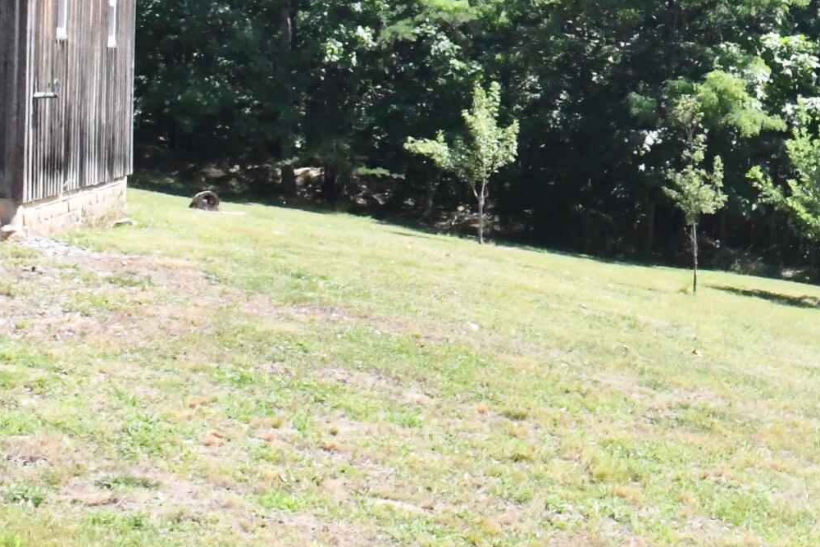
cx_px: 1082
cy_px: 21
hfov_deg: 17.3
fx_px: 2529
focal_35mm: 111
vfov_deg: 12.2
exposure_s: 1/1250
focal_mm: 25
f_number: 18
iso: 8000
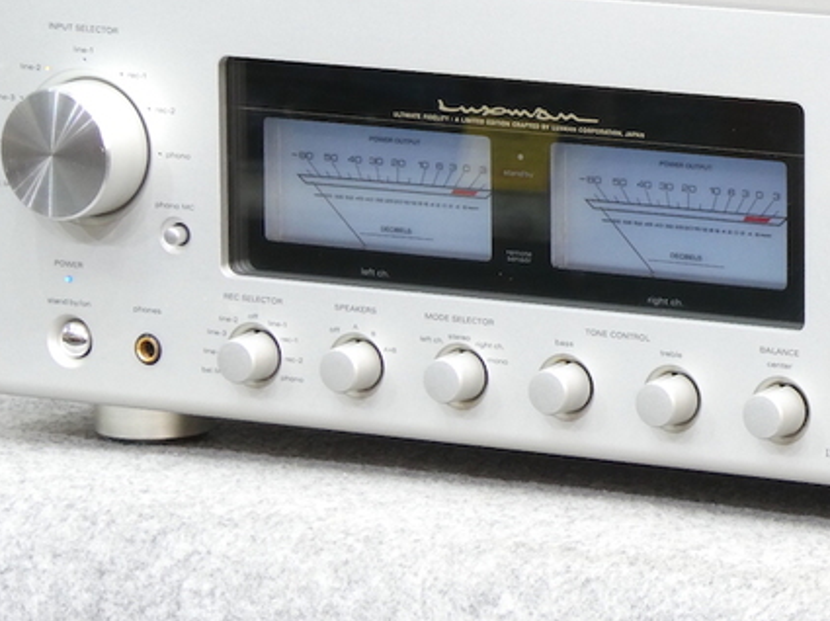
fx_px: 6229
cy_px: 191
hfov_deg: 7.6
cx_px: 752
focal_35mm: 260
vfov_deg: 5.7
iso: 200
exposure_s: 1/6
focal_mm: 20.6
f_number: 5.1
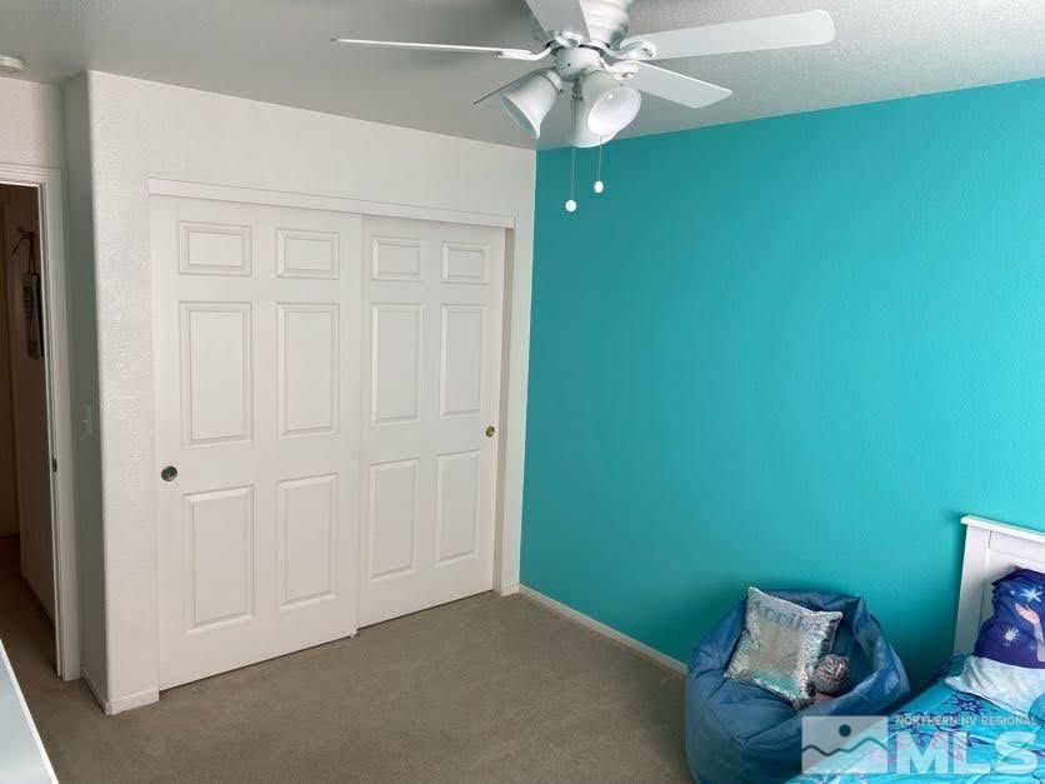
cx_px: 522
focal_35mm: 26
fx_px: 785
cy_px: 392
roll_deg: -2.2
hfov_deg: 67.3
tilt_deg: -8.0
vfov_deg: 53.1
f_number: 1.8
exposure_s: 1/160
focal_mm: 4.25
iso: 32
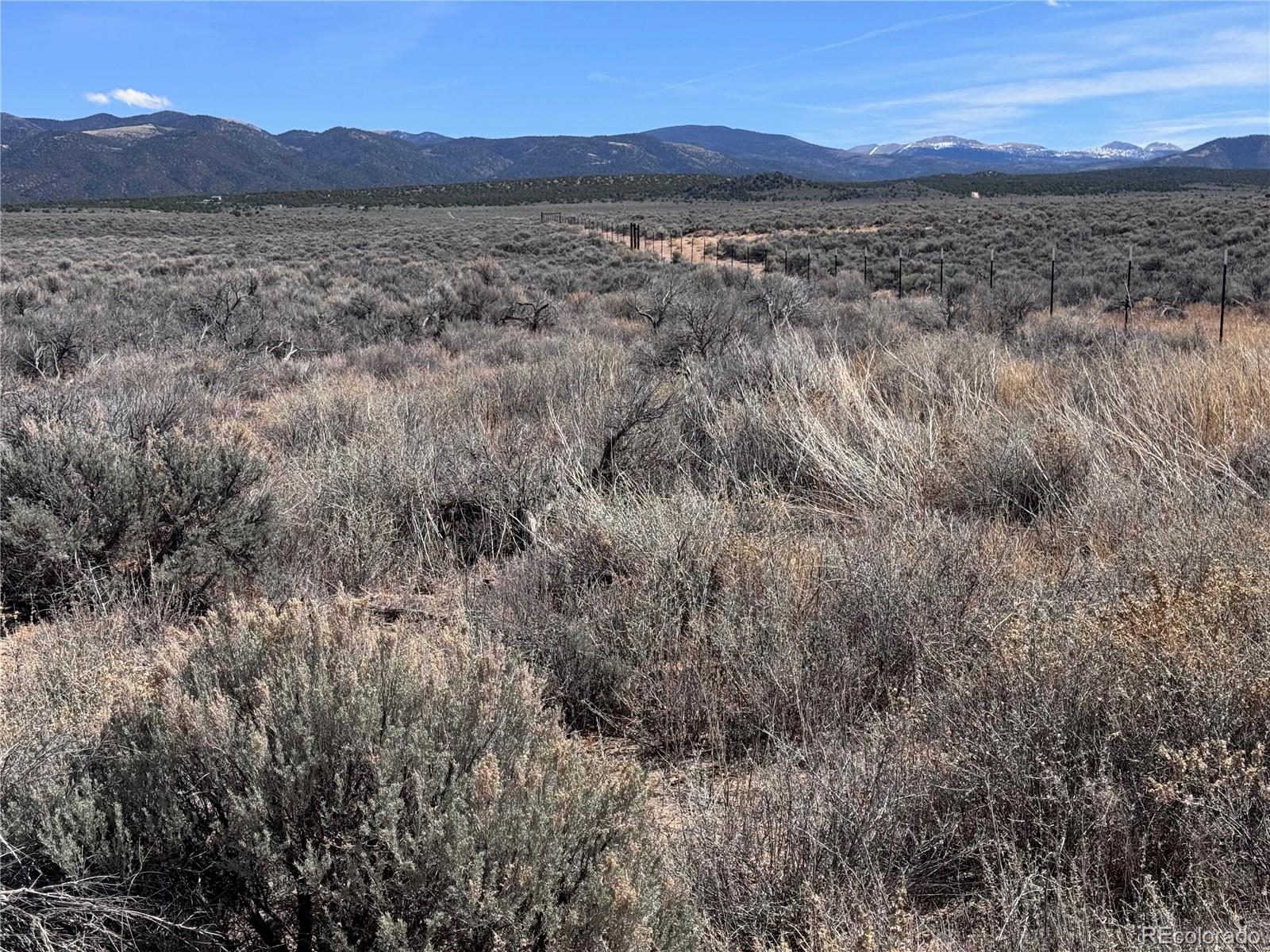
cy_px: 476
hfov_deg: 39.7
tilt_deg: -7.3
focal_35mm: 48
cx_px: 635
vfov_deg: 30.3
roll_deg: +0.2
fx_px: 1761
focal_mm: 6.76
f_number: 1.78
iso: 64
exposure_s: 1/4310
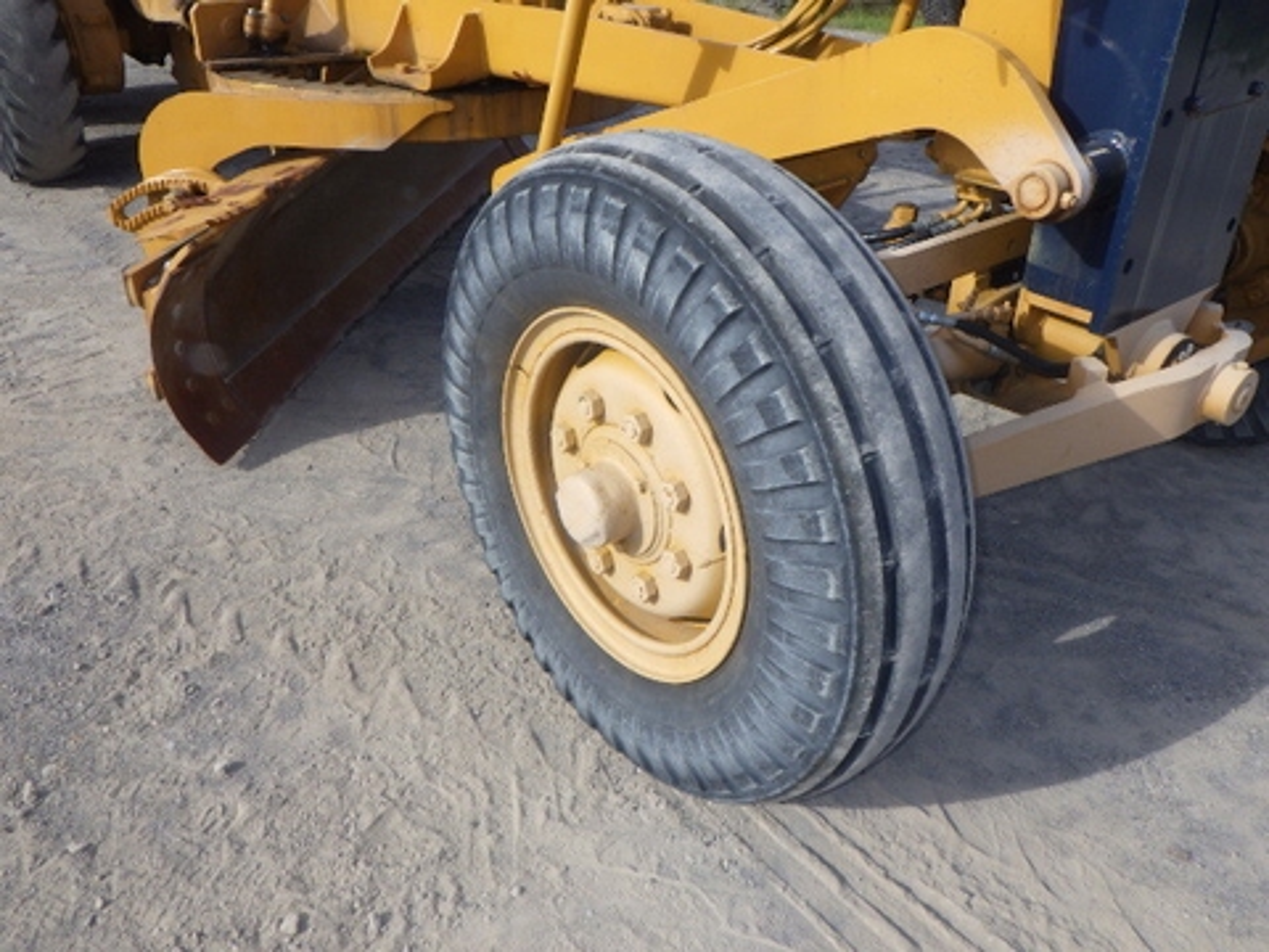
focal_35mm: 28
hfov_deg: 63.4
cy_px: 476
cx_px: 634
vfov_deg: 49.7
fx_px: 1026
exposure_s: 1/640
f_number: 4.2
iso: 125
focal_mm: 5
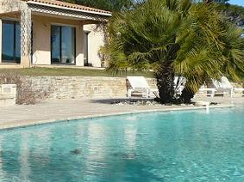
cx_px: -7
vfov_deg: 20.3
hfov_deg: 25.8
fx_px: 500
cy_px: 21
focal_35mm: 71
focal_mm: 4.6
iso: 100
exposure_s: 1/250
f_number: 8
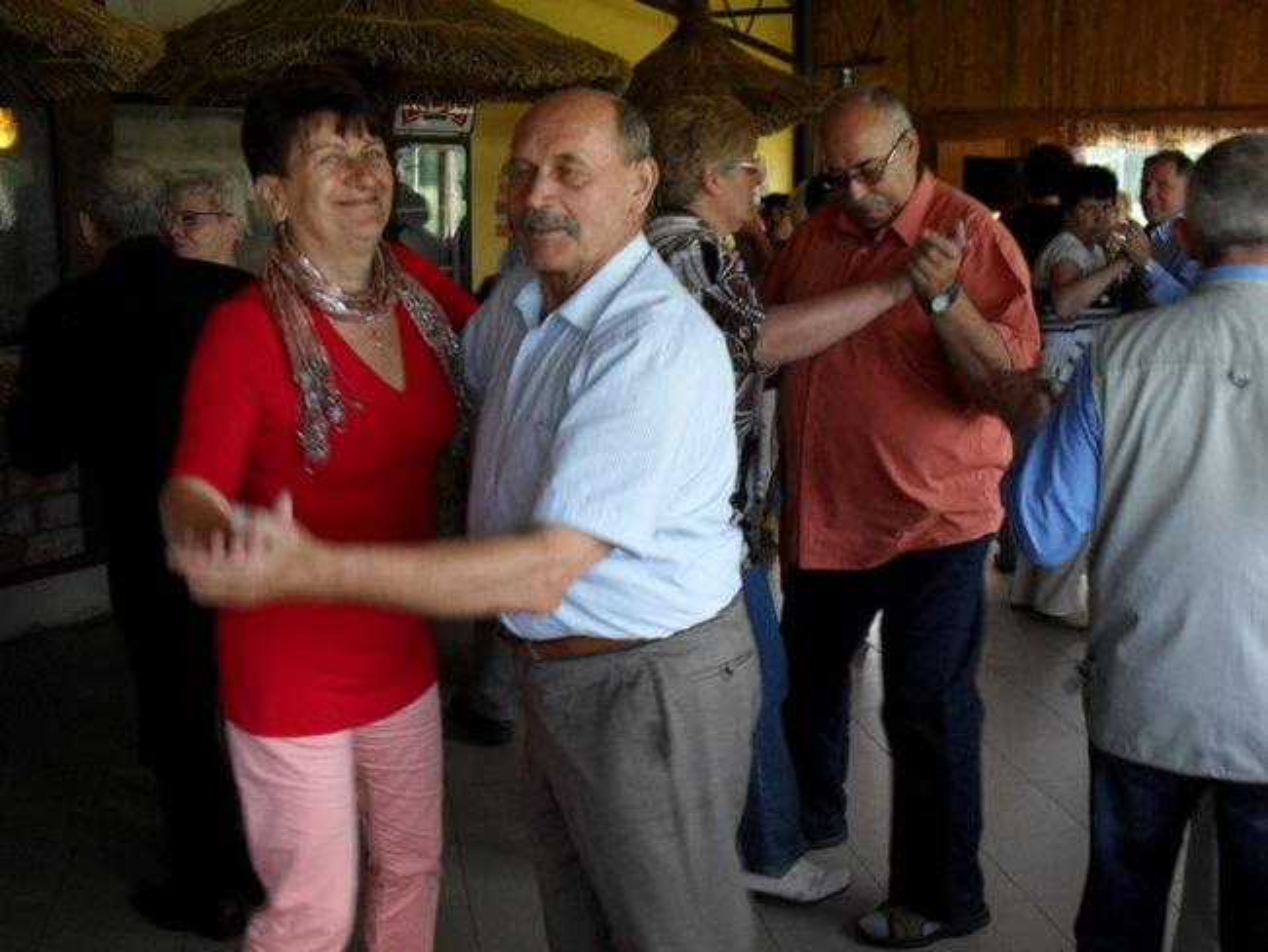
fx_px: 1392
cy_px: 476
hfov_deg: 49.0
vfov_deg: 37.7
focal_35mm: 38
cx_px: 634
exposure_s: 1/45
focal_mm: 6.3
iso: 80
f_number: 2.8
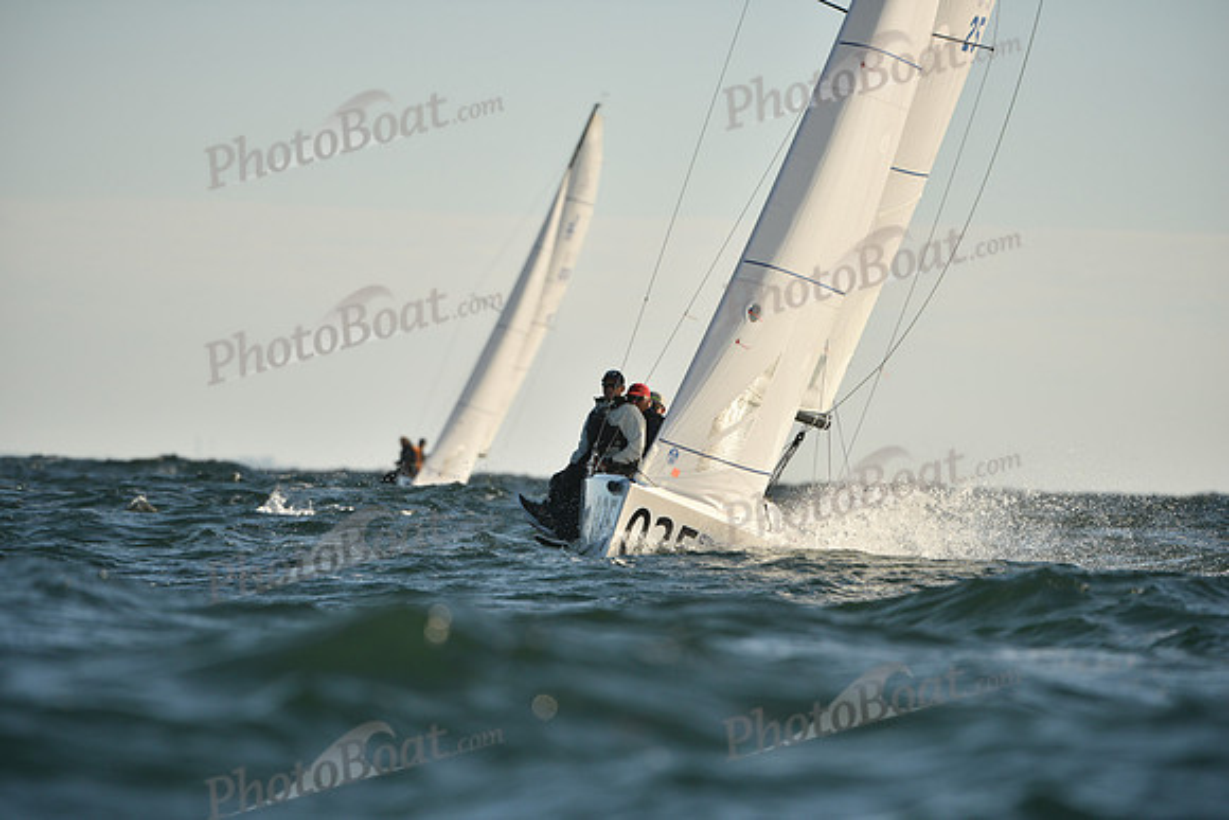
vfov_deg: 3.4
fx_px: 13658
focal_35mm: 400
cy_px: 410
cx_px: 614
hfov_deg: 5.2
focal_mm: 400
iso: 320
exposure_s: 1/2500
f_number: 5
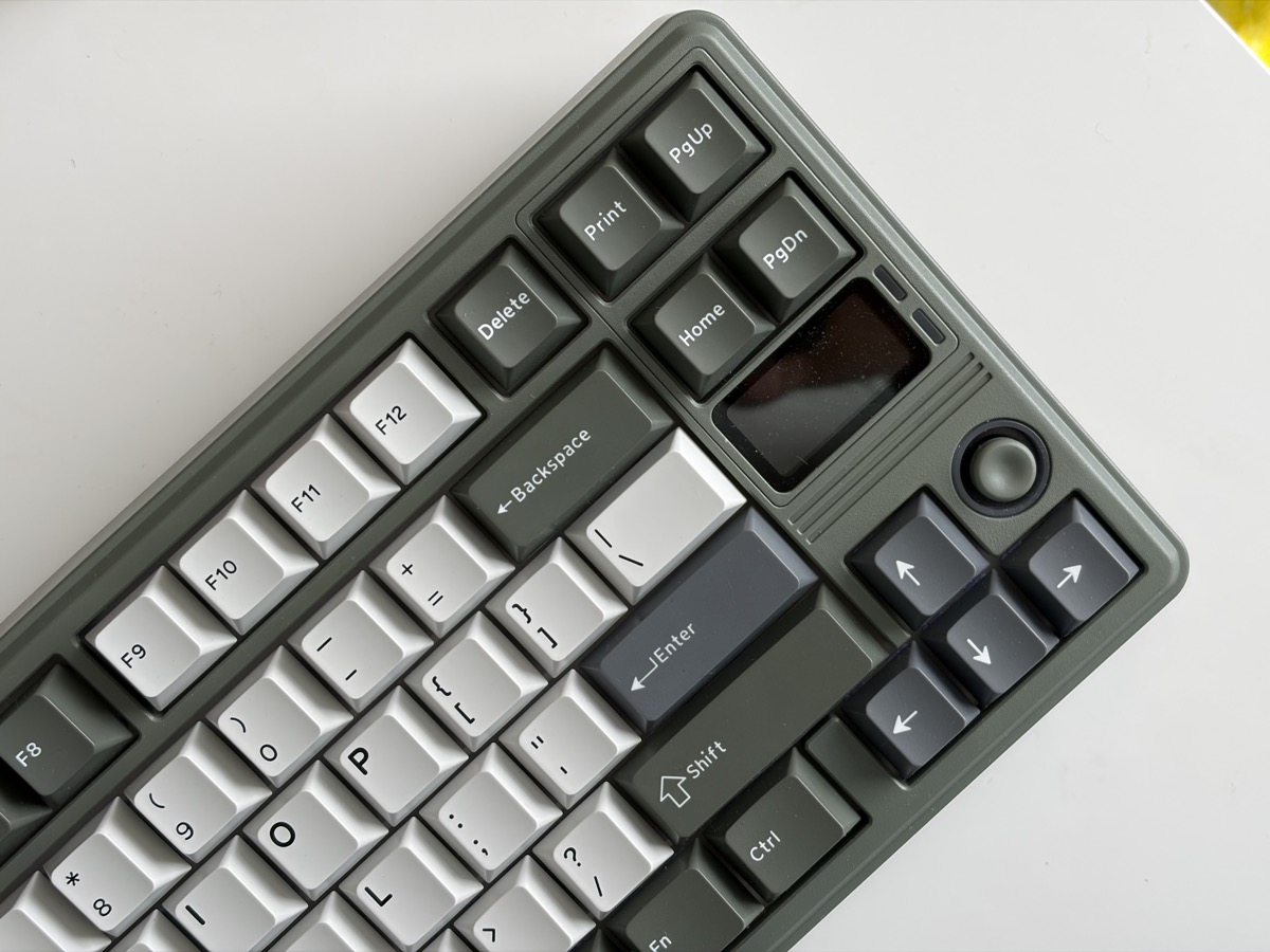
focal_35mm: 52
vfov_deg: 28.0
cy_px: 476
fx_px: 1908
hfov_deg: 36.8
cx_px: 635
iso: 32
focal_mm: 5.96
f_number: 1.6
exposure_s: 1/121
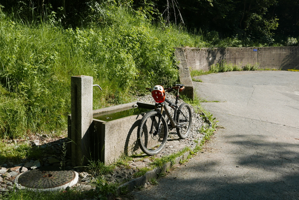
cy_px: 100
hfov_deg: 57.2
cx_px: 150
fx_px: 274
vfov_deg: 40.0
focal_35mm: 33
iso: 200
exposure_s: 1/400
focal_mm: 14.9
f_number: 5.6
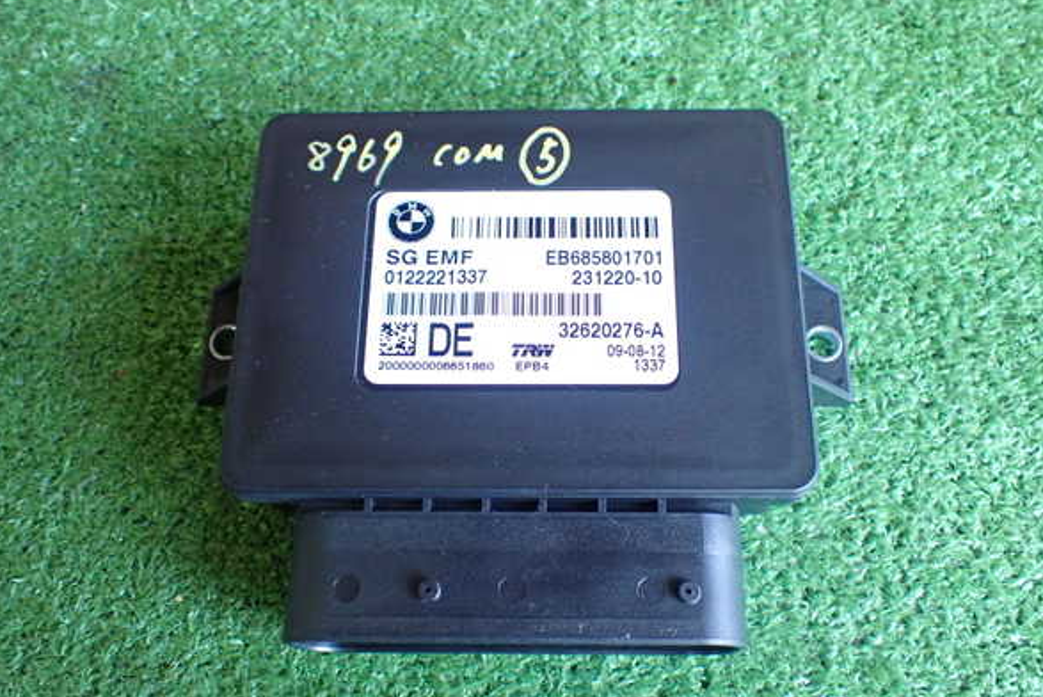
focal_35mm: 34
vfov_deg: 38.9
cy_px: 357
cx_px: 528
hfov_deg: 55.8
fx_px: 985
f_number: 2.4
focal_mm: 5.79
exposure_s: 1/50
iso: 800
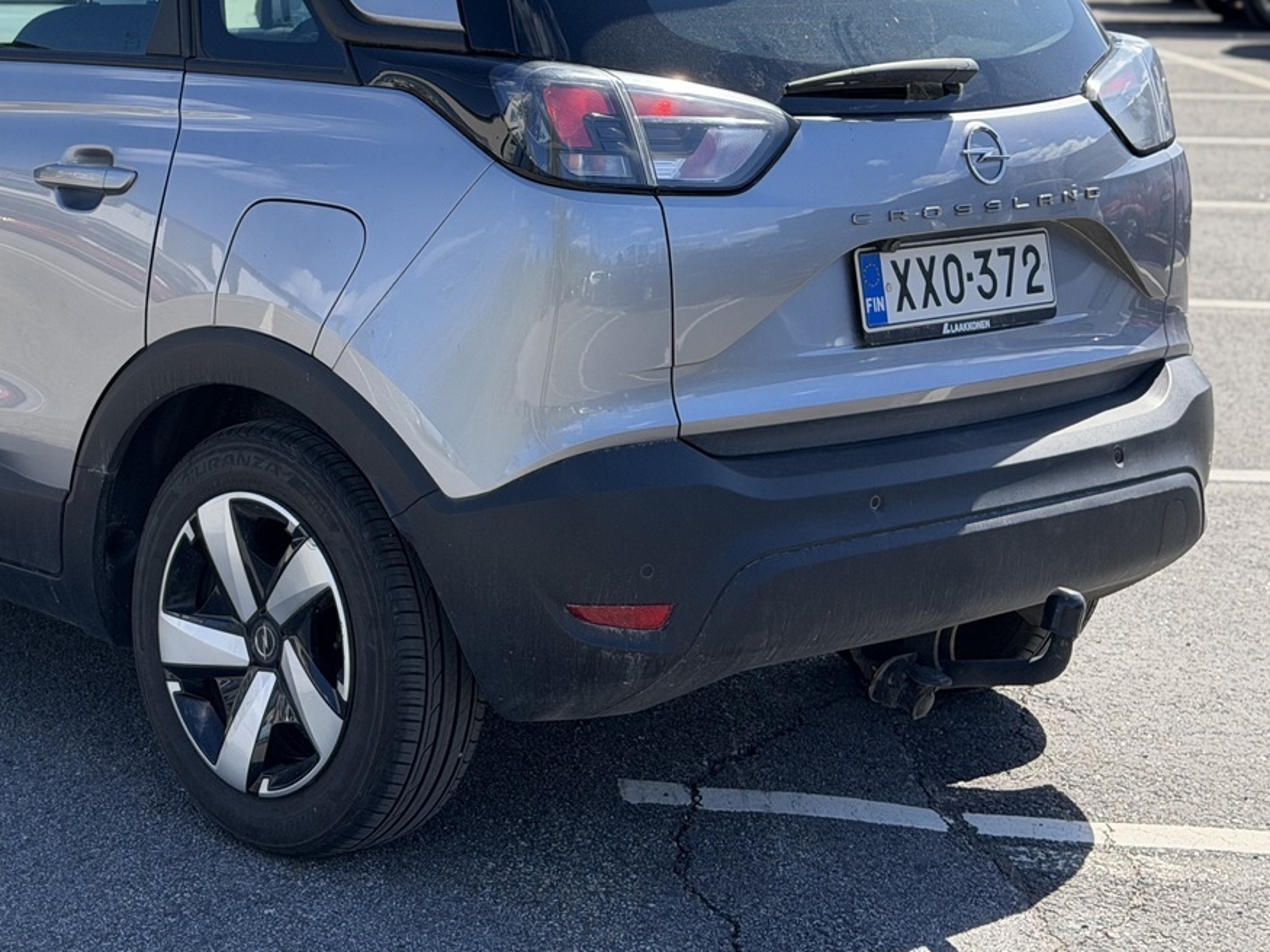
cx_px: 300
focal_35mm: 79
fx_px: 2898
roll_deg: +0.7
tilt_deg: -9.0
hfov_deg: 24.4
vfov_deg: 18.5
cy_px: 242
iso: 100
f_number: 1.78
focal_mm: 6.76
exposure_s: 1/2146
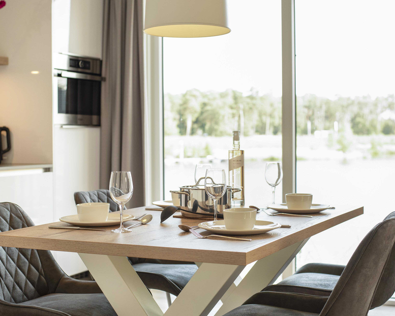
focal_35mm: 59
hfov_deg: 32.0
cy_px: 153
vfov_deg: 25.8
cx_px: 195
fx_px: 690
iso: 400
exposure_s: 1/200
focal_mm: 50
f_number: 4
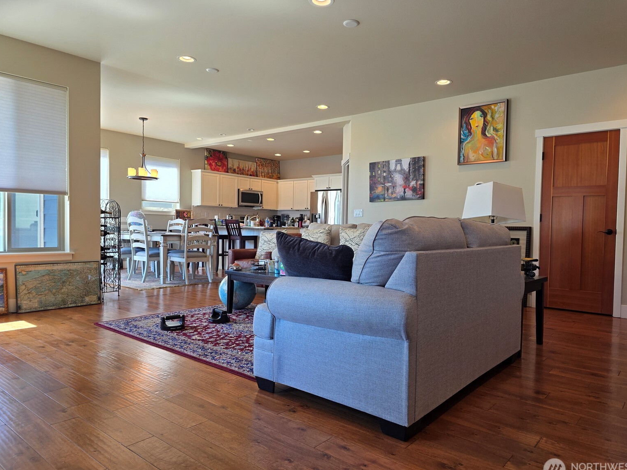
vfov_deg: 56.8
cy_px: 241
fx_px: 435
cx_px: 322
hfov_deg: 71.6
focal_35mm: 24
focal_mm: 6.3
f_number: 1.7
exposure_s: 1/120
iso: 80
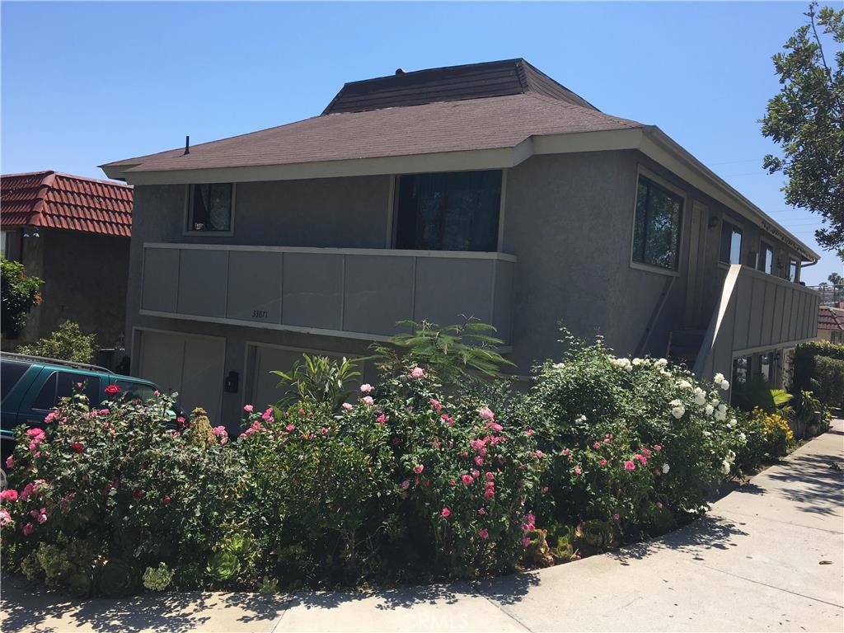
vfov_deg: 48.2
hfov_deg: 61.7
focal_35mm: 29
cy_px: 316
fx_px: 707
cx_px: 422
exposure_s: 1/1709
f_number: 2.2
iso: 25
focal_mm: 4.15
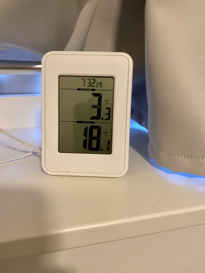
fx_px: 205
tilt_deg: -21.1
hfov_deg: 53.1
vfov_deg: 67.3
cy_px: 136
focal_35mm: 26
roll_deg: -1.3
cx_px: 102
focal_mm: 4.25
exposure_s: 1/25
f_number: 1.8
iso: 500
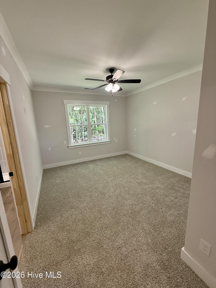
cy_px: 144
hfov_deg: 85.7
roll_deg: +1.8
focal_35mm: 14
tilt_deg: -10.1
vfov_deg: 102.1
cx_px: 108
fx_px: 116
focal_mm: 2.22
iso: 200
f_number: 2.2
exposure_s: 1/120
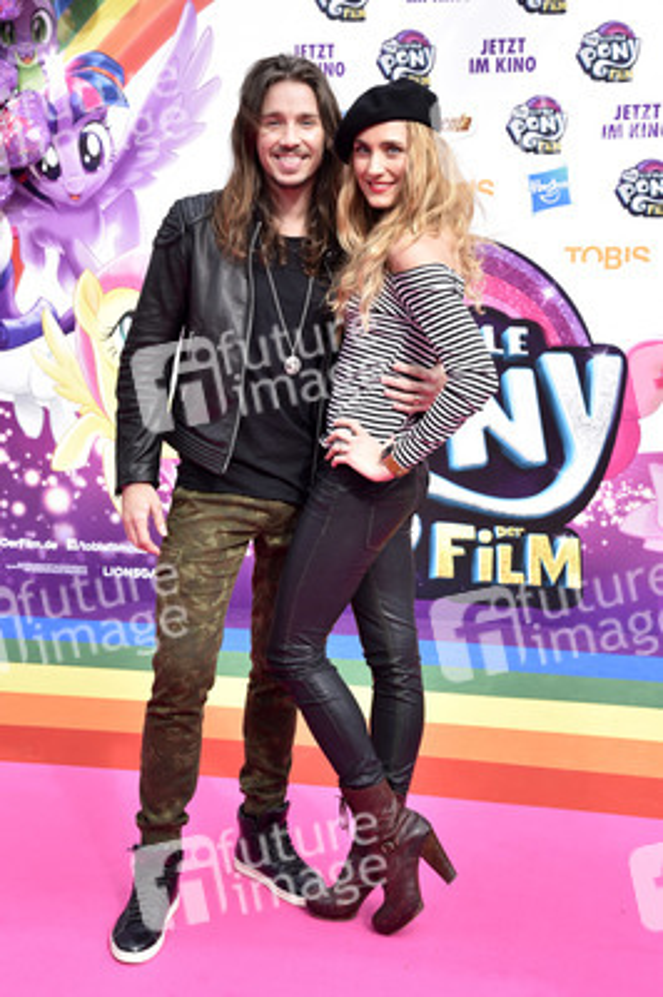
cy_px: 498
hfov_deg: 25.9
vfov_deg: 38.2
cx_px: 332
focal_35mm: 52
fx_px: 1439
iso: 400
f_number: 8
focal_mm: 52
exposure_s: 1/200
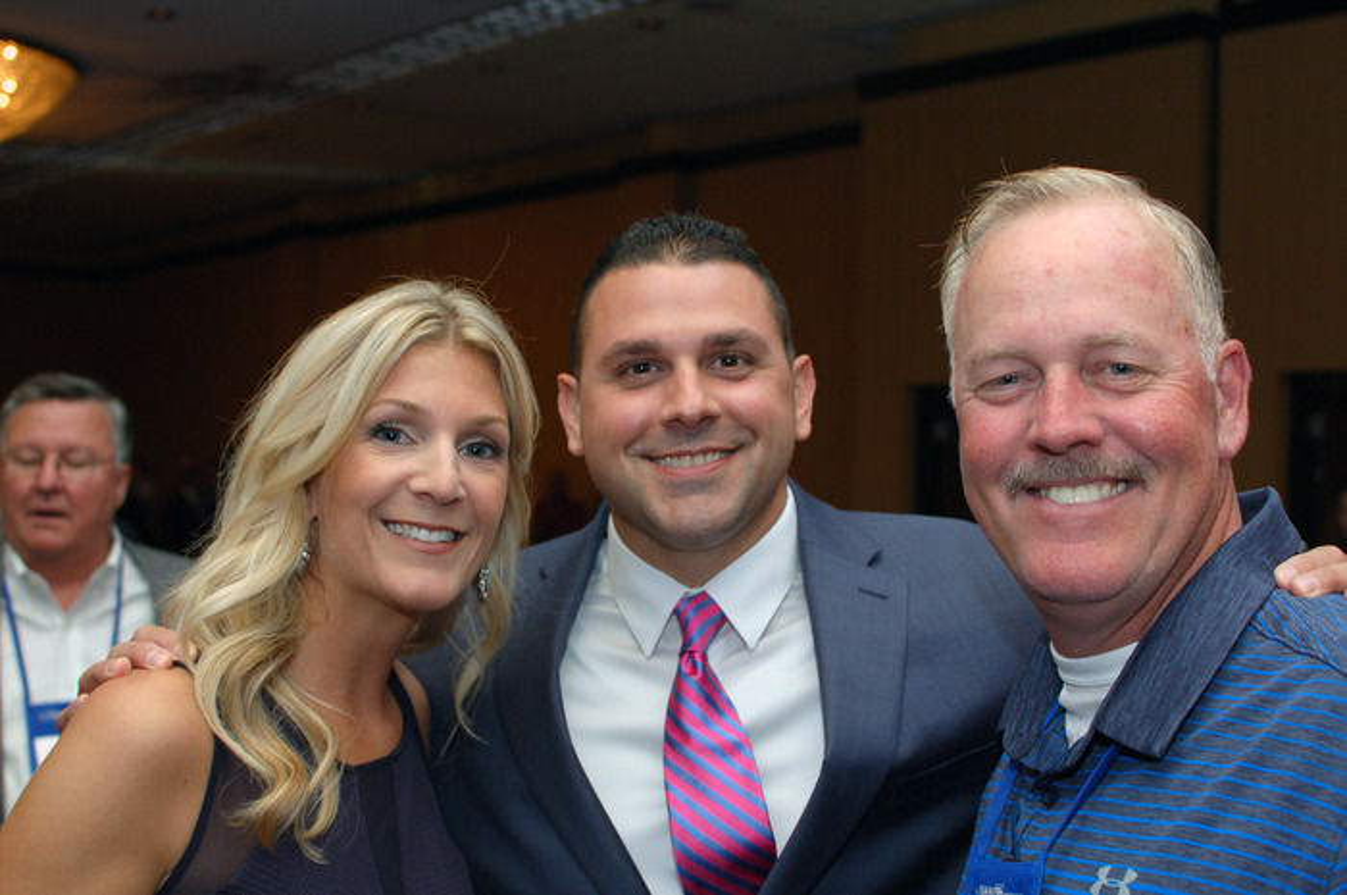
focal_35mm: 52
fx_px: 1962
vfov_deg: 25.7
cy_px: 448
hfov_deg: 37.9
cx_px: 674
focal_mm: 35
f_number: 4
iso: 400
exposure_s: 1/60
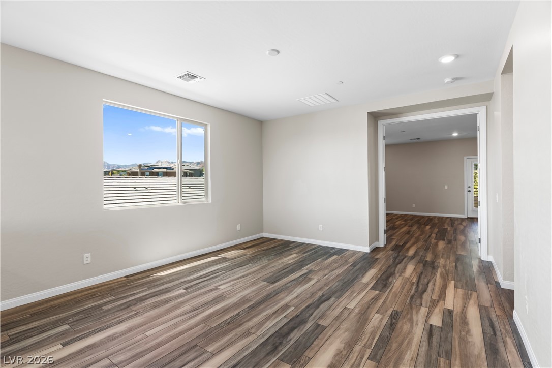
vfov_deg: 70.4
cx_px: 276
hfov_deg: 93.3
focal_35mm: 17
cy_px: 184
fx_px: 261
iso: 400
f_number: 8
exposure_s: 1/25
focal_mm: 17
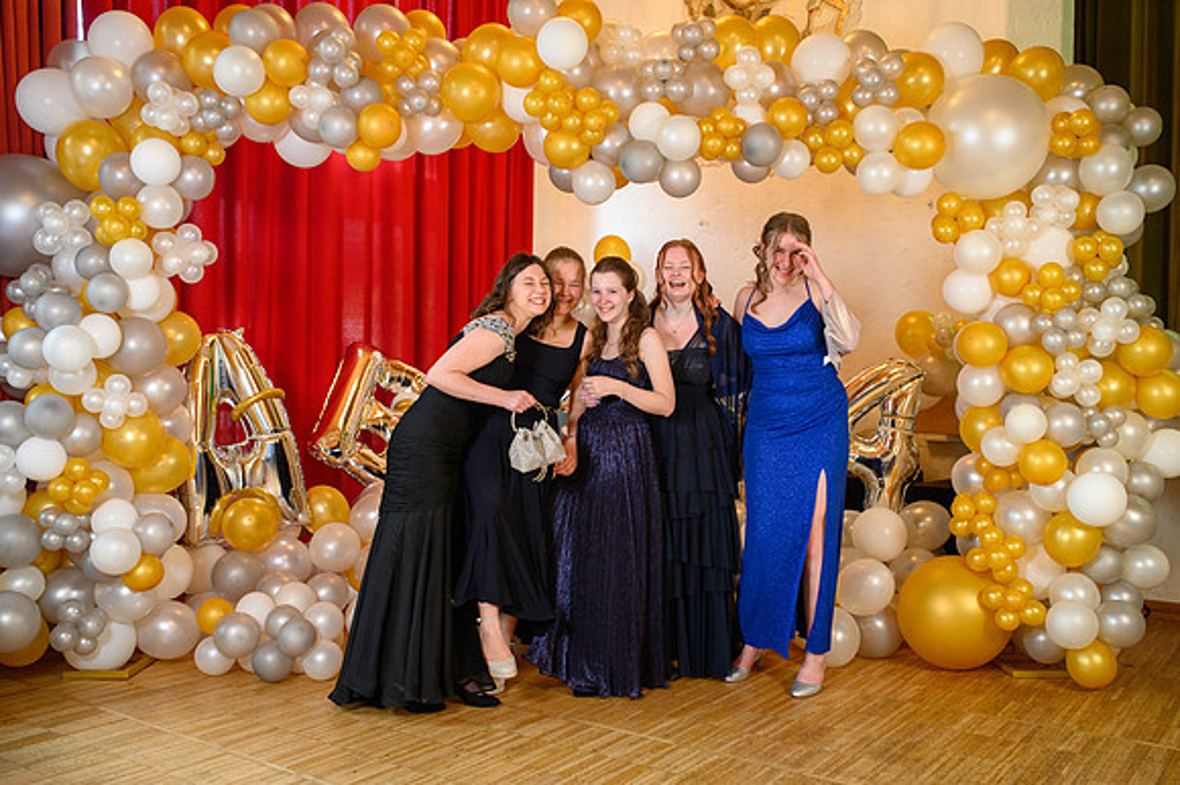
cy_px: 392
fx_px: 1147
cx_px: 590
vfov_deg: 37.8
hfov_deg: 54.5
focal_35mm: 35
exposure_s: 1/100
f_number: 3.5
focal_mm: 35
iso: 1250
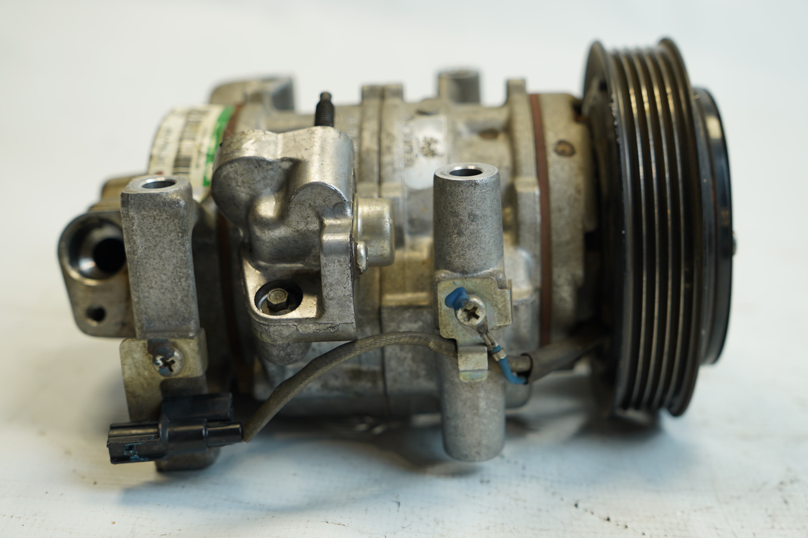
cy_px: 269
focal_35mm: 54
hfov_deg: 36.9
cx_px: 404
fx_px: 1212
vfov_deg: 25.1
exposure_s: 1/60
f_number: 4
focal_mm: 36
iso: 200
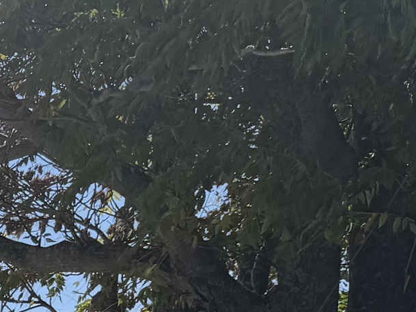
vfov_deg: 11.4
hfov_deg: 13.9
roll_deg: +0.2
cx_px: -404
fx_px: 1454
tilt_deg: -0.4
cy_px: 567
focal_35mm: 121
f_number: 1.78
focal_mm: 6.76
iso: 80
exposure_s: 1/10309
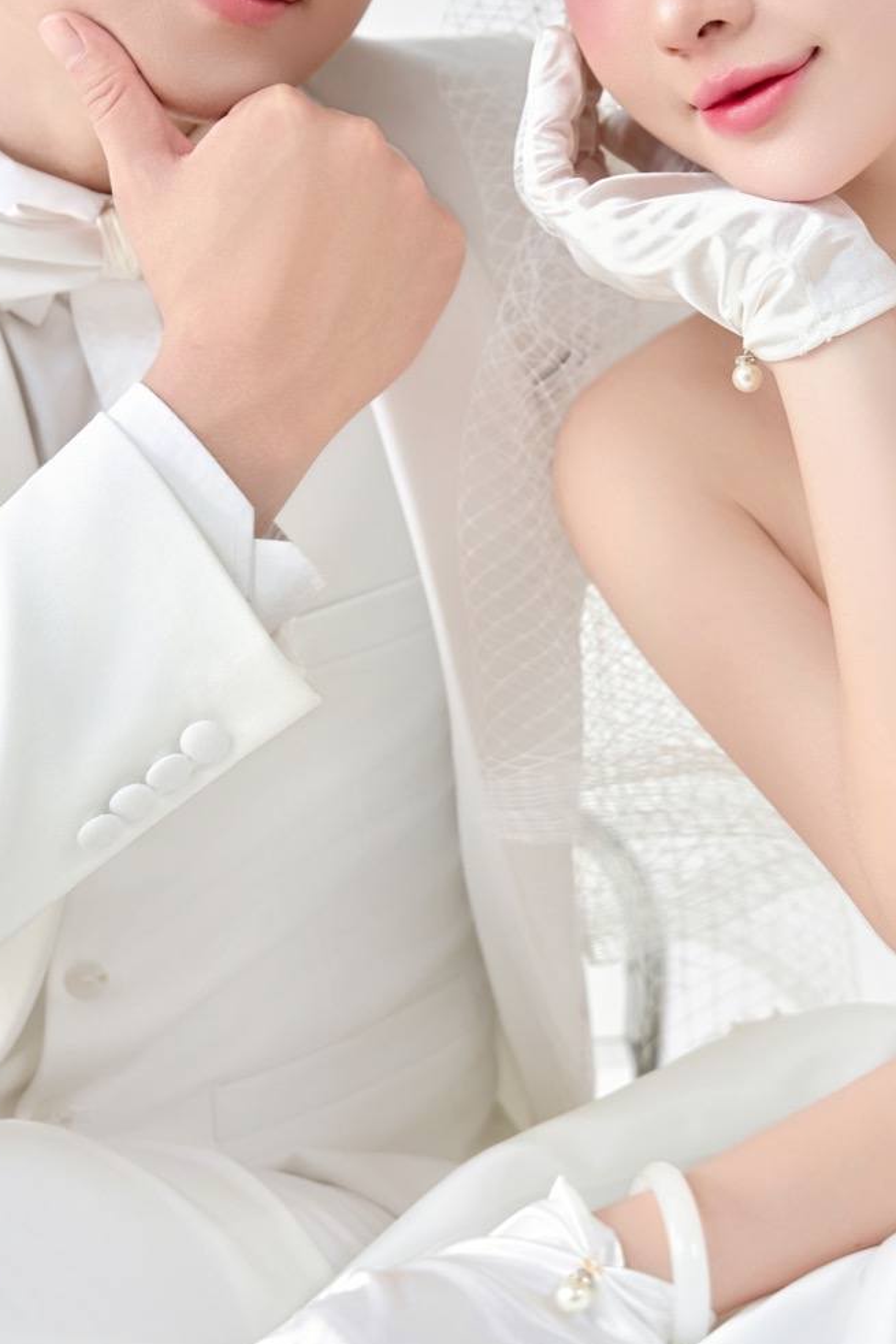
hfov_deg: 15.3
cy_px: 505
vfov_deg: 22.7
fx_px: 3332
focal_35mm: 89
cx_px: 558
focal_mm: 48.7
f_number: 3.5
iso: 160
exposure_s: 1/160
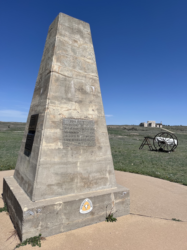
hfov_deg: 53.1
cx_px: 94
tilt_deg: +1.2
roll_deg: -2.8
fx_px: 187
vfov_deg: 67.3
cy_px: 125
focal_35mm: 26
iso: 50
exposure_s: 1/7874
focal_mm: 5.1
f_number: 1.6
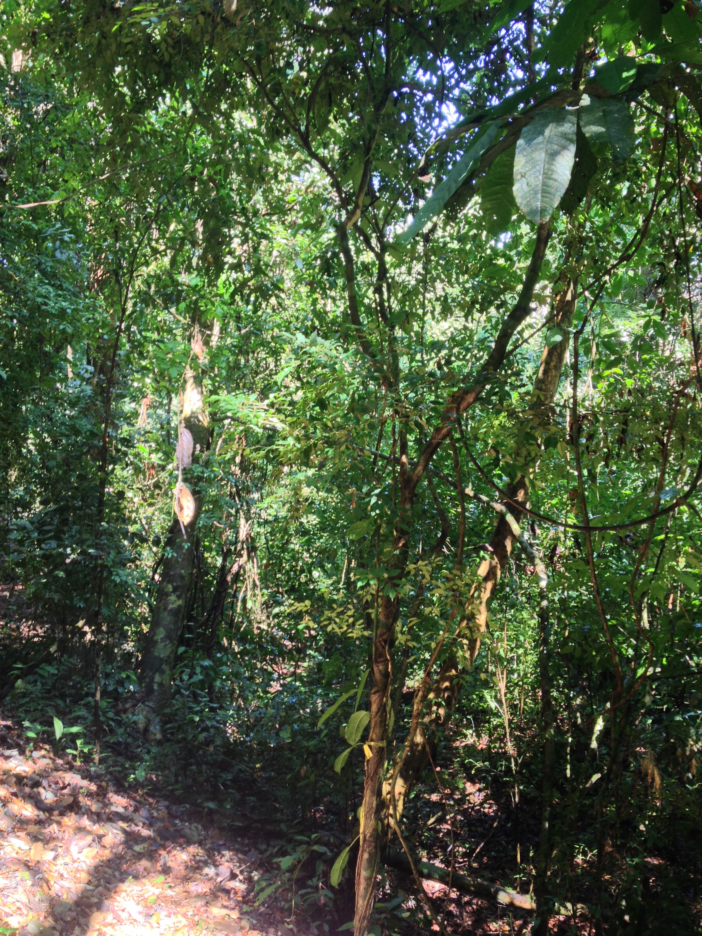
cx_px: 351
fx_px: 946
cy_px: 468
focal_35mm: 35
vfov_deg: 52.6
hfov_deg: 40.7
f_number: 2.4
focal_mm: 4.28
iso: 50
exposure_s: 1/24
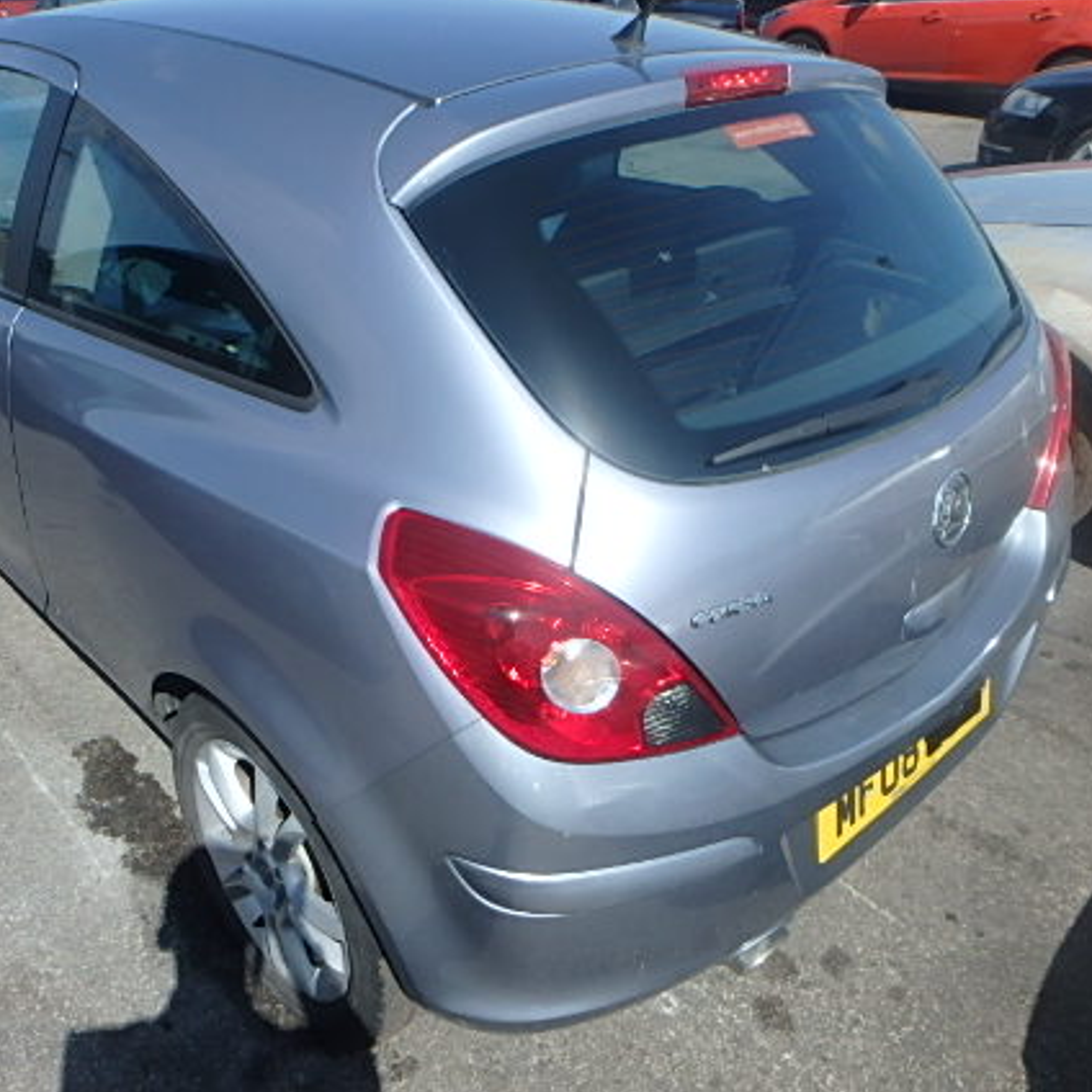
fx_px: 999
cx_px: 407
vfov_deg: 57.3
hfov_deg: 56.6
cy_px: 556
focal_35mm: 28
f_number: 6
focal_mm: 3.7
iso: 125
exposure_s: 1/400
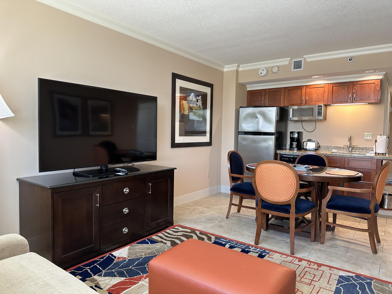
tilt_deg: -3.1
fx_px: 272
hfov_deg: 71.6
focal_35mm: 24
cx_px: 196
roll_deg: -0.8
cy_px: 147
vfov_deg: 56.8
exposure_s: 1/60
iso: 125
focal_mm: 6.86
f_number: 1.78
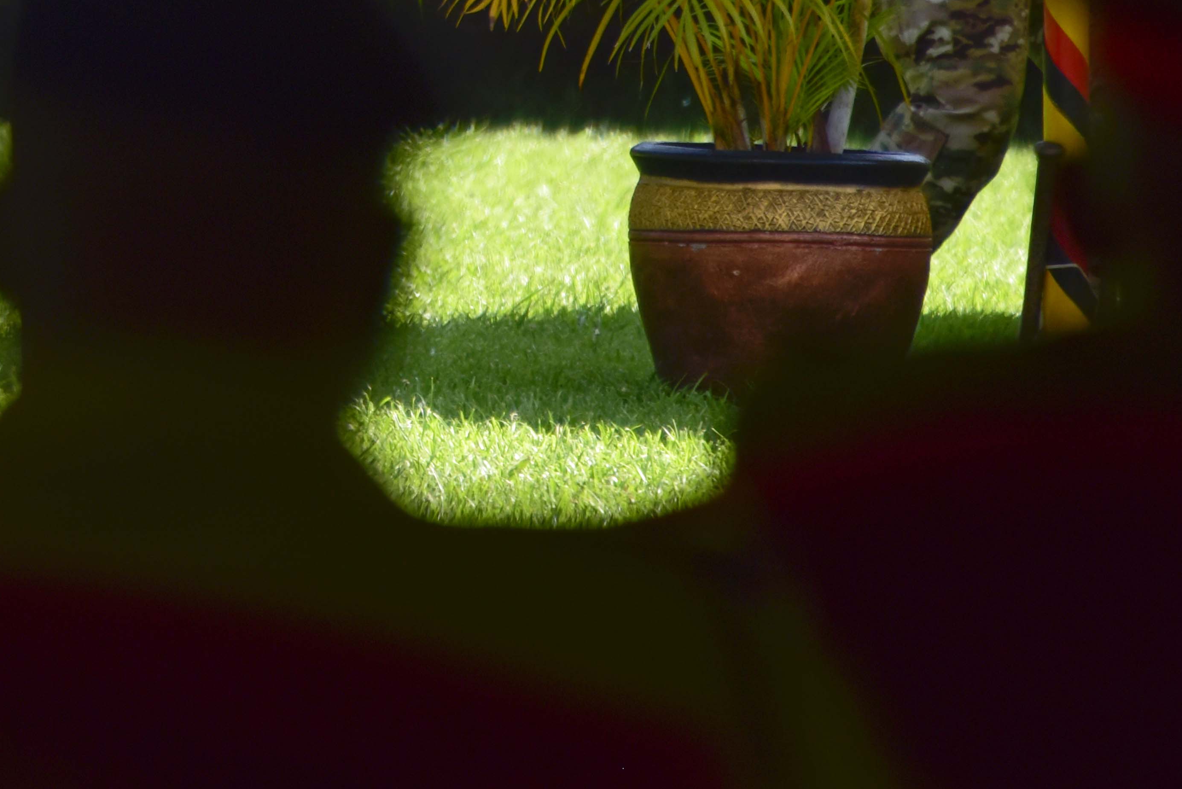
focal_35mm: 797
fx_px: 26176
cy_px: -142
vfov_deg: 1.7
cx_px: 17
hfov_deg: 2.6
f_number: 5.6
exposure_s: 1/640
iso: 250
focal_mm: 300
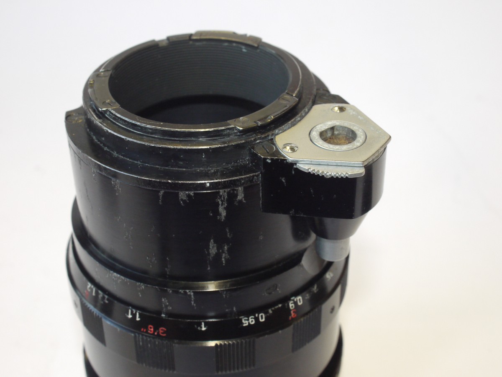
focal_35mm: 60
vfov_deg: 24.4
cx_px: 251
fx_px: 870
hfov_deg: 32.2
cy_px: 188
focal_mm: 30
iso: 800
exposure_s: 1/30
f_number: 10
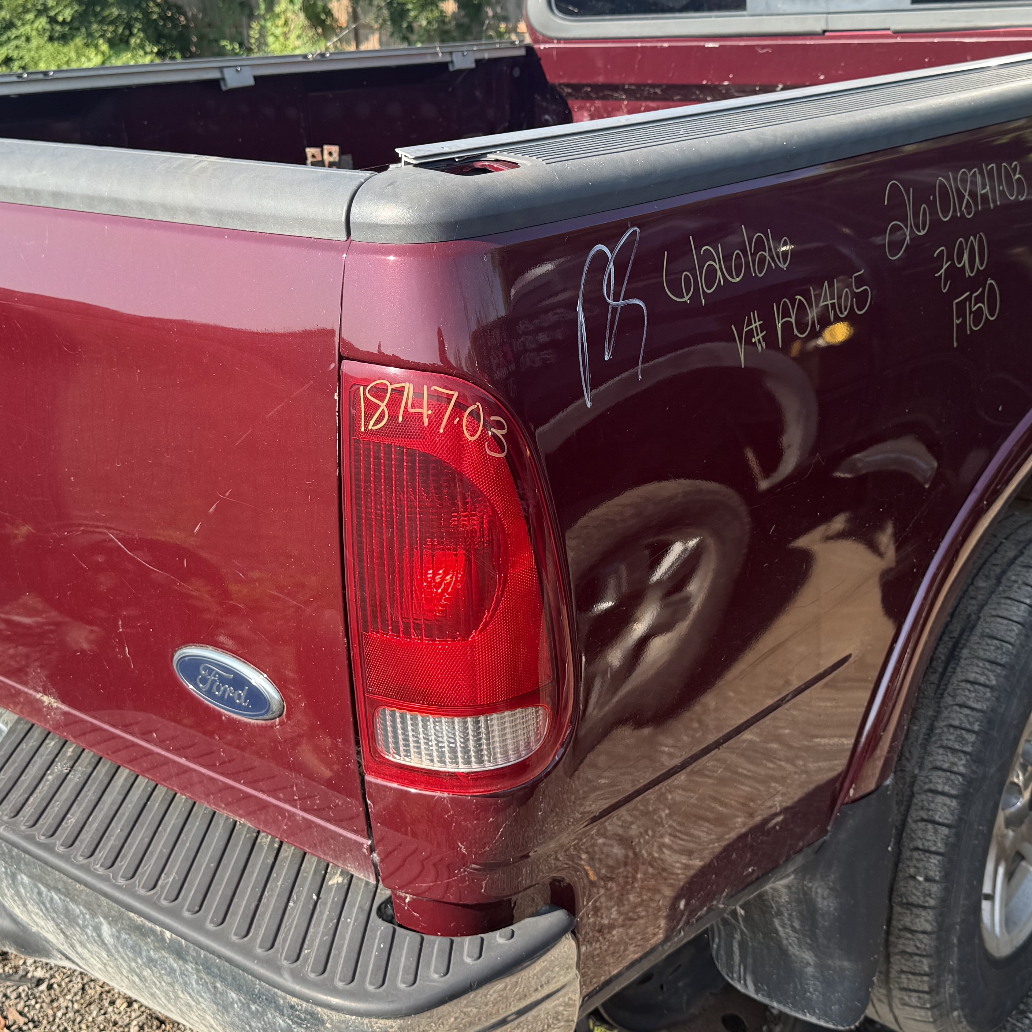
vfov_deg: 39.1
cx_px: 588
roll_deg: +0.6
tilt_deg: -16.3
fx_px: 1450
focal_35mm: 43
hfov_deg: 39.1
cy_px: 436
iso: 80
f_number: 1.78
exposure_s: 1/1122
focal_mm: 6.76
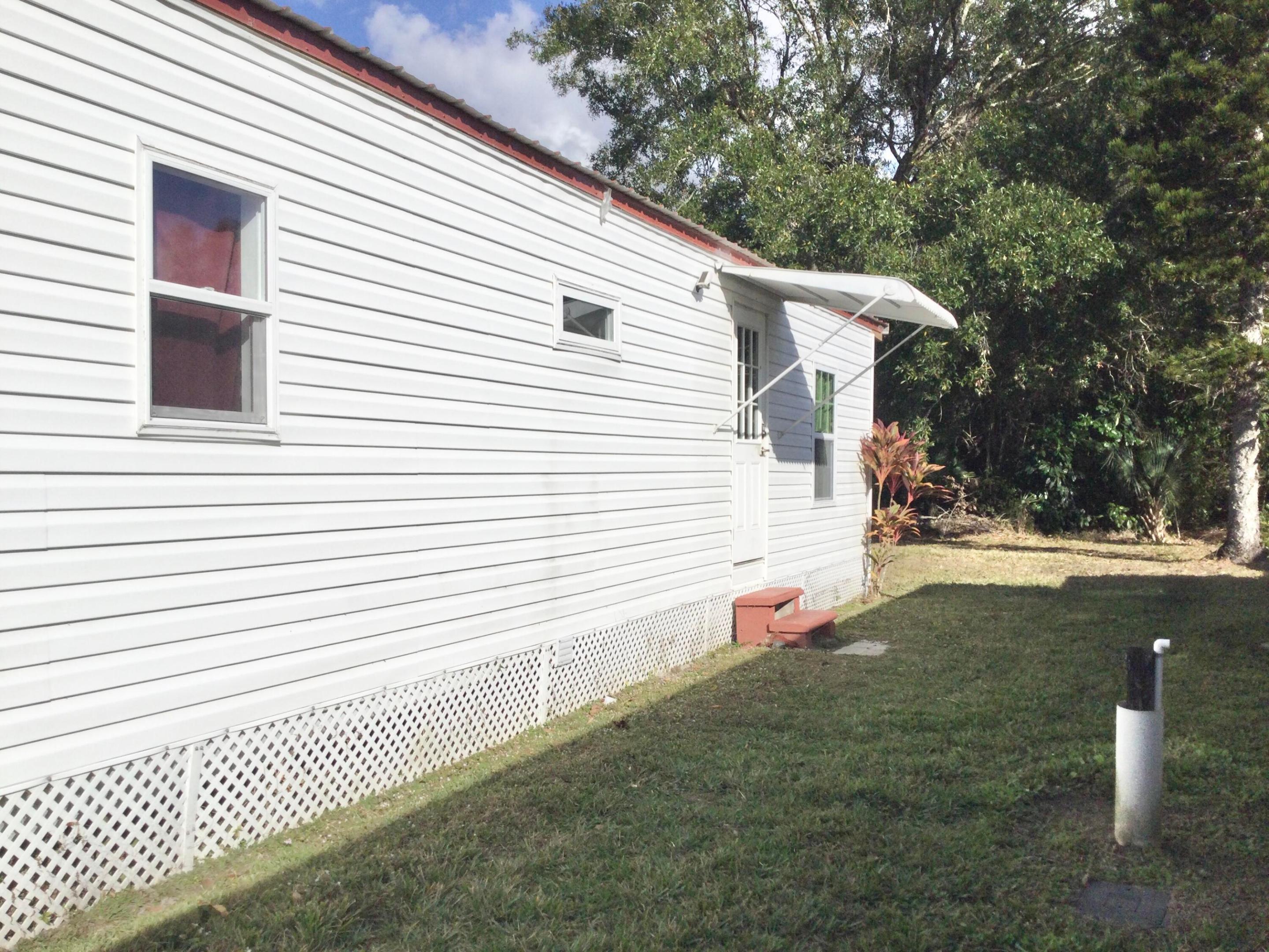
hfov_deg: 58.4
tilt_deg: +0.8
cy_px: 476
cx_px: 634
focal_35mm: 31
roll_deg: -2.0
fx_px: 1136
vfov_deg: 45.4
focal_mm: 3.3
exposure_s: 1/3135
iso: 25
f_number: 2.4
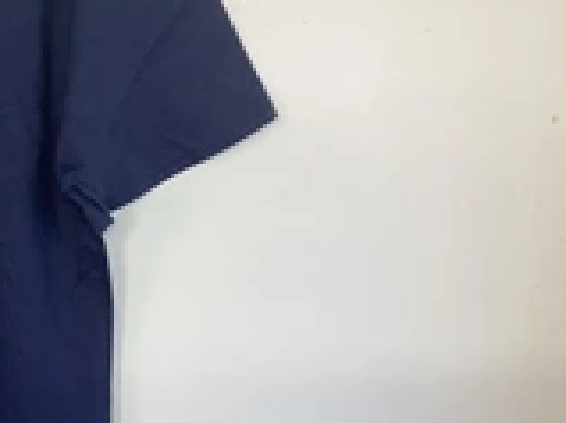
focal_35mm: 78
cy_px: 206
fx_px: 1274
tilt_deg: -14.4
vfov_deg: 18.9
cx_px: -139
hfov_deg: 22.7
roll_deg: -0.4
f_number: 2.4
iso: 200
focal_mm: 3.3
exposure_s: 1/60
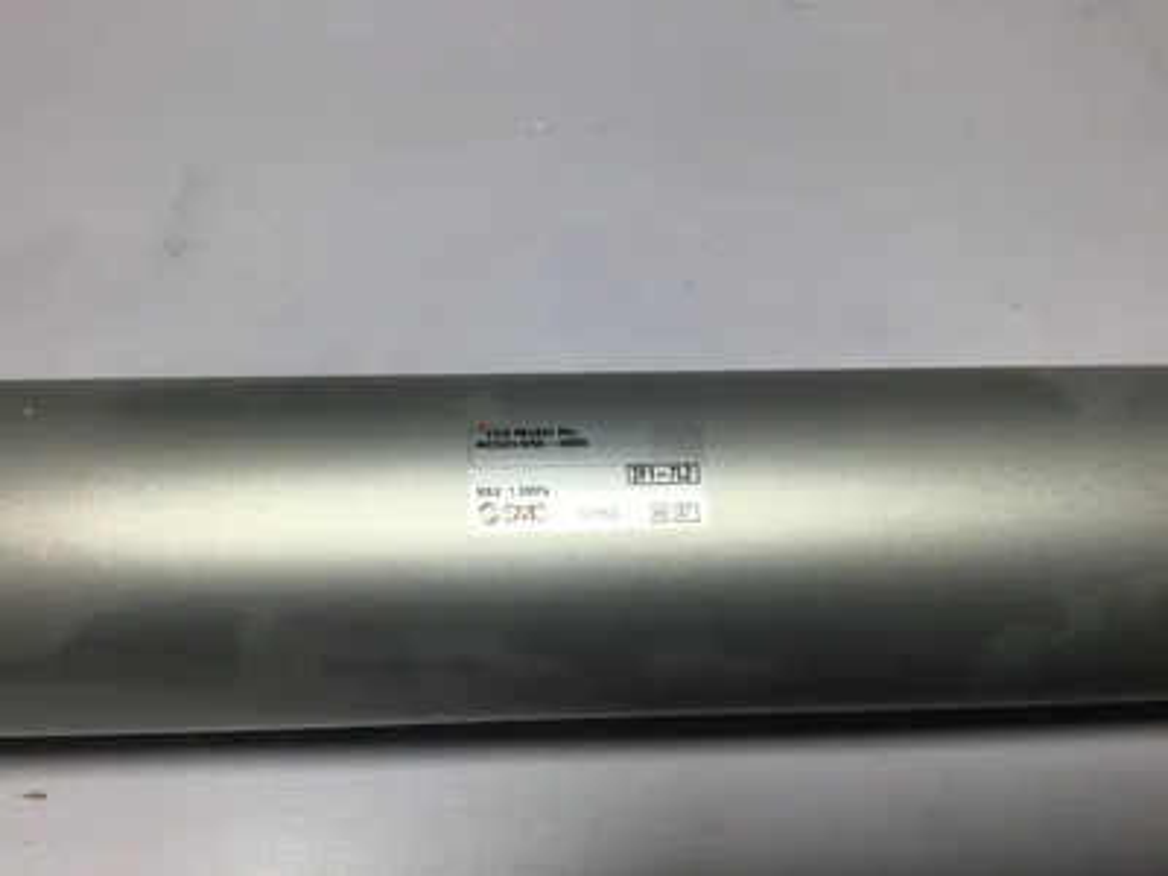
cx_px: 584
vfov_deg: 45.4
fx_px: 1046
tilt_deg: -62.0
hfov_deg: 58.4
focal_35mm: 31
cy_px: 438
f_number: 2.4
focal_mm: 3.3
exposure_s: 1/229
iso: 25
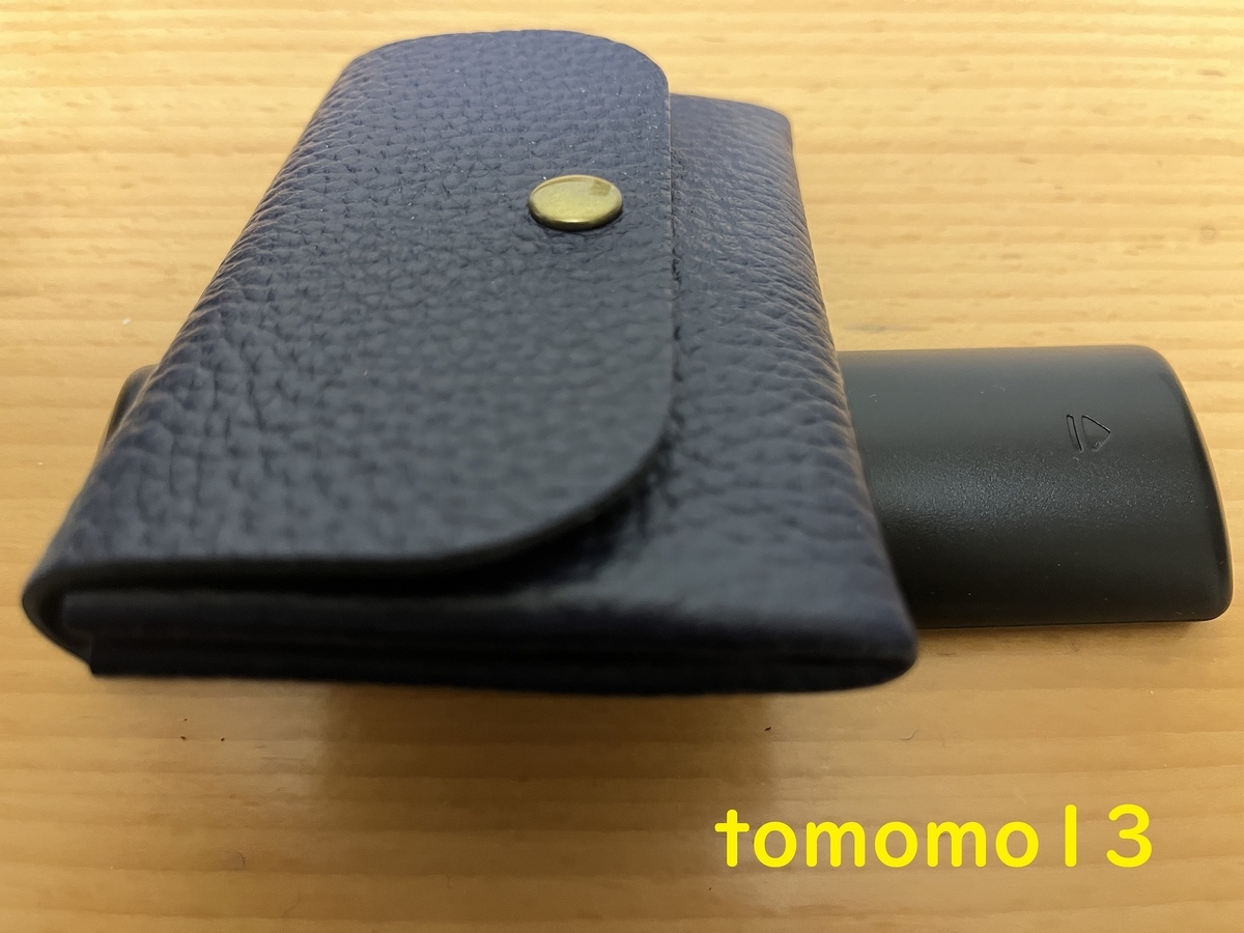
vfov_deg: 53.1
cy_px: 466
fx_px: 934
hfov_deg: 67.3
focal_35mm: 26
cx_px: 622
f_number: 1.6
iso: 500
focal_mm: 5.1
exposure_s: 1/50
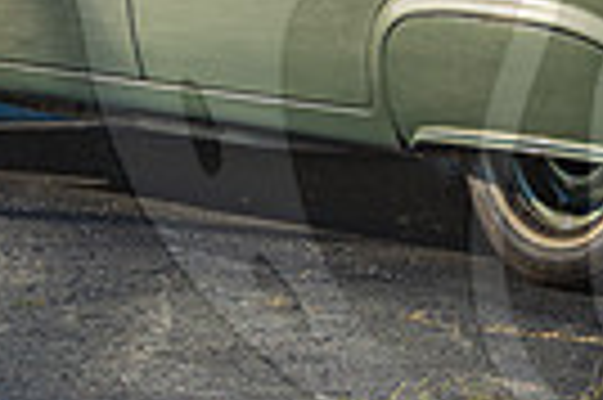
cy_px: -119
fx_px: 6826
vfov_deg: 3.4
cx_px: 666
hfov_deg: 5.0
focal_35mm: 408
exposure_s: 1/400
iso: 100
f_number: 10
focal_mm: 60
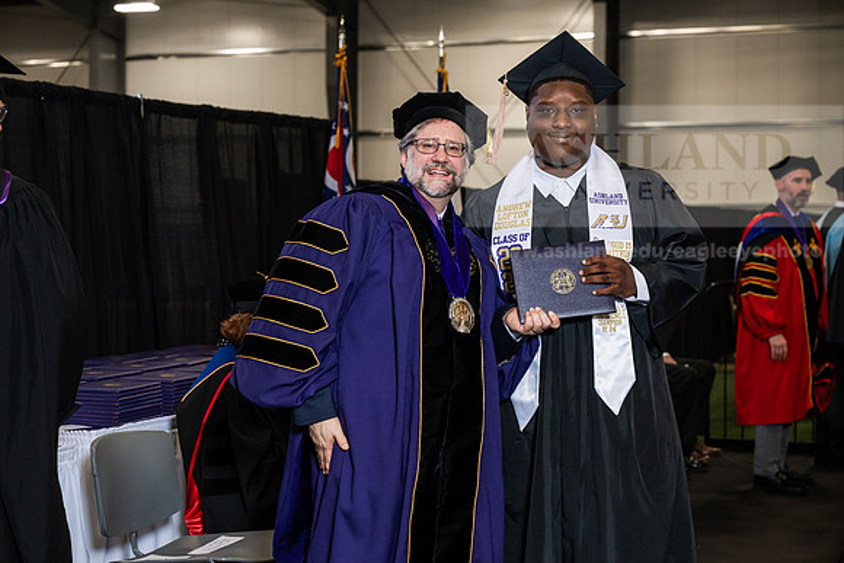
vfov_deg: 20.6
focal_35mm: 66
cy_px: 282
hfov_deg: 30.5
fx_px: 1548
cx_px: 422
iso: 1250
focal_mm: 66
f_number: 4.5
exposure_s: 1/200
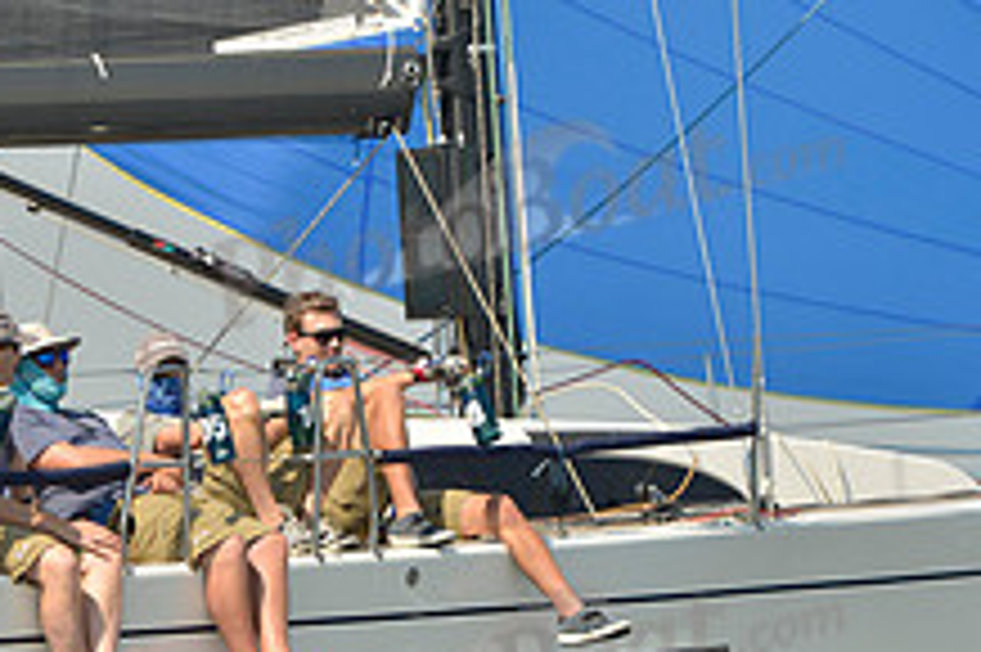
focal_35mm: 426
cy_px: 510
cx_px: -18
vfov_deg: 3.2
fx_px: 11599
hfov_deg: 4.8
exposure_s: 1/1250
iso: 200
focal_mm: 160
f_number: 7.1
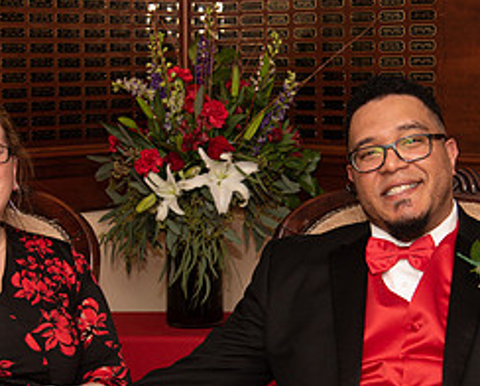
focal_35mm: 98
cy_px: 263
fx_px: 1394
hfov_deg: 19.5
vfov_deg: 15.7
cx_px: 216
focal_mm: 44
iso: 800
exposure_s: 1/200
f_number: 4
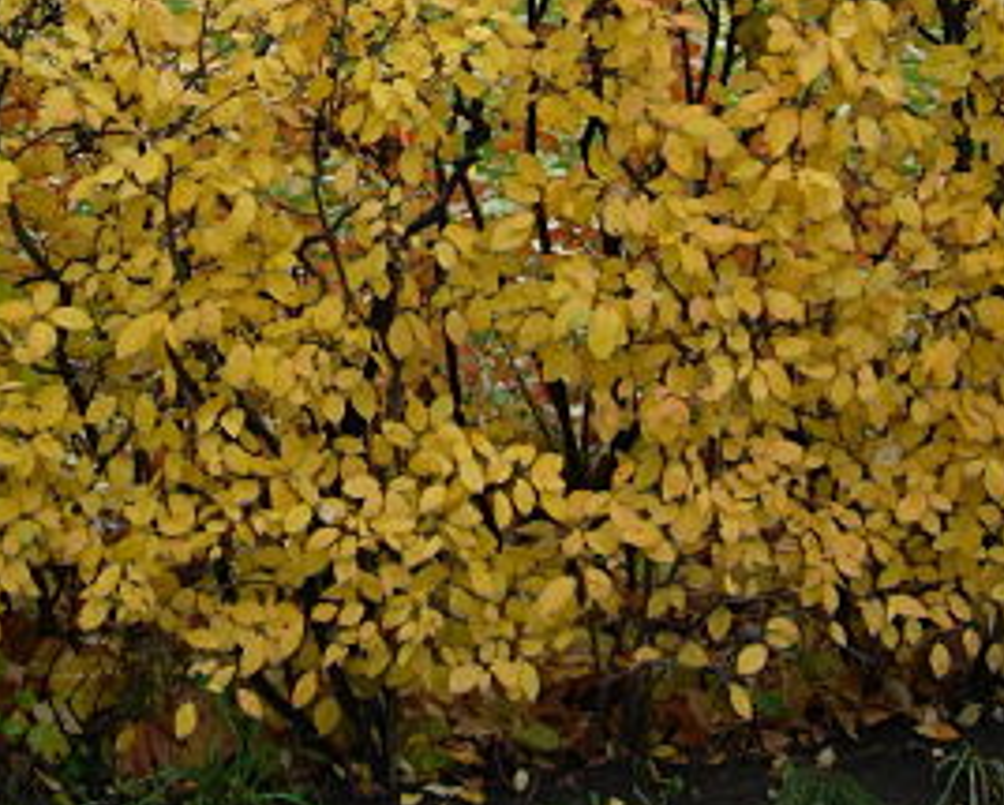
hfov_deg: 22.9
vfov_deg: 18.1
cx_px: 363
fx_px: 2469
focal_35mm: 83
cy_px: 19
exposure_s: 1/55.3
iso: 64
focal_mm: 7.8
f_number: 2.8
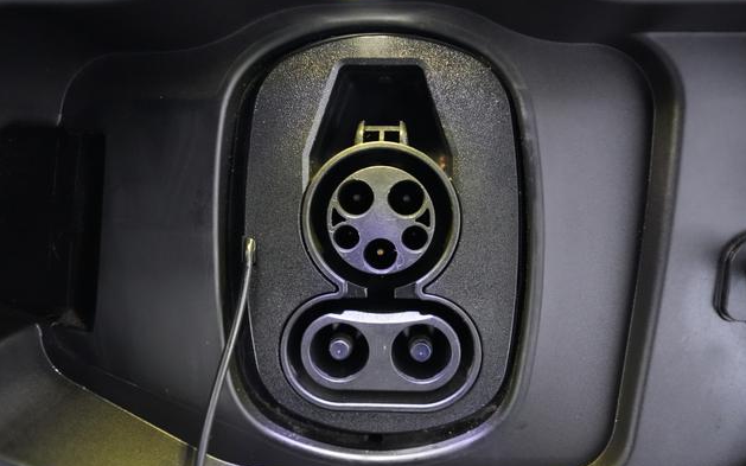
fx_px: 590
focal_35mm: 29
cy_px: 238
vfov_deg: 43.1
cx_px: 378
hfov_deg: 64.6
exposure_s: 1/60
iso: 8000
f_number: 2.8
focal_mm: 28
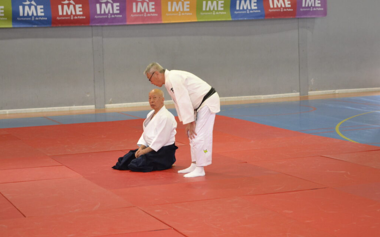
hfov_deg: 24.5
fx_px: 875
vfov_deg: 15.5
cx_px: 189
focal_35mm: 85
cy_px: 114
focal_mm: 55
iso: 2200
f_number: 5.6
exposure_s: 1/60
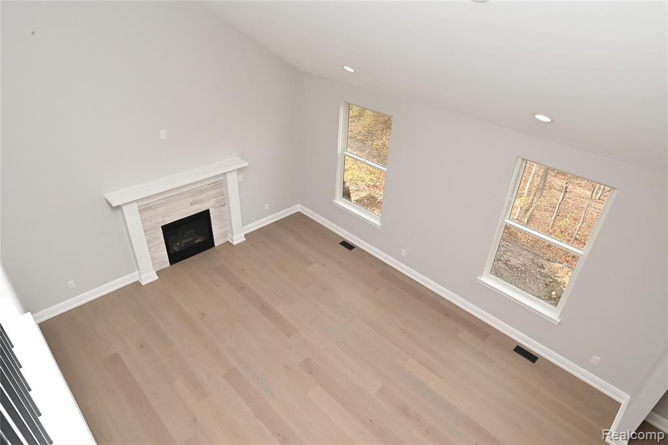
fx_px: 390
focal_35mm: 21
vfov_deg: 59.5
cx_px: 334
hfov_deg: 81.2
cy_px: 222
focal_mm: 21
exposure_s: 1/60
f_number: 13
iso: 800
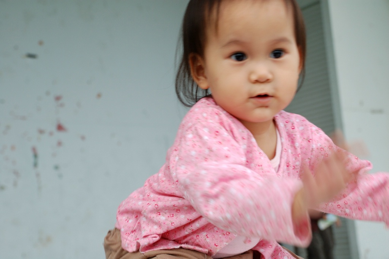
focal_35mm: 75
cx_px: 194
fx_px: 810
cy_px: 130
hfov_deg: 27.0
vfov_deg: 18.2
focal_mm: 50
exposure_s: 1/125
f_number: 5.6
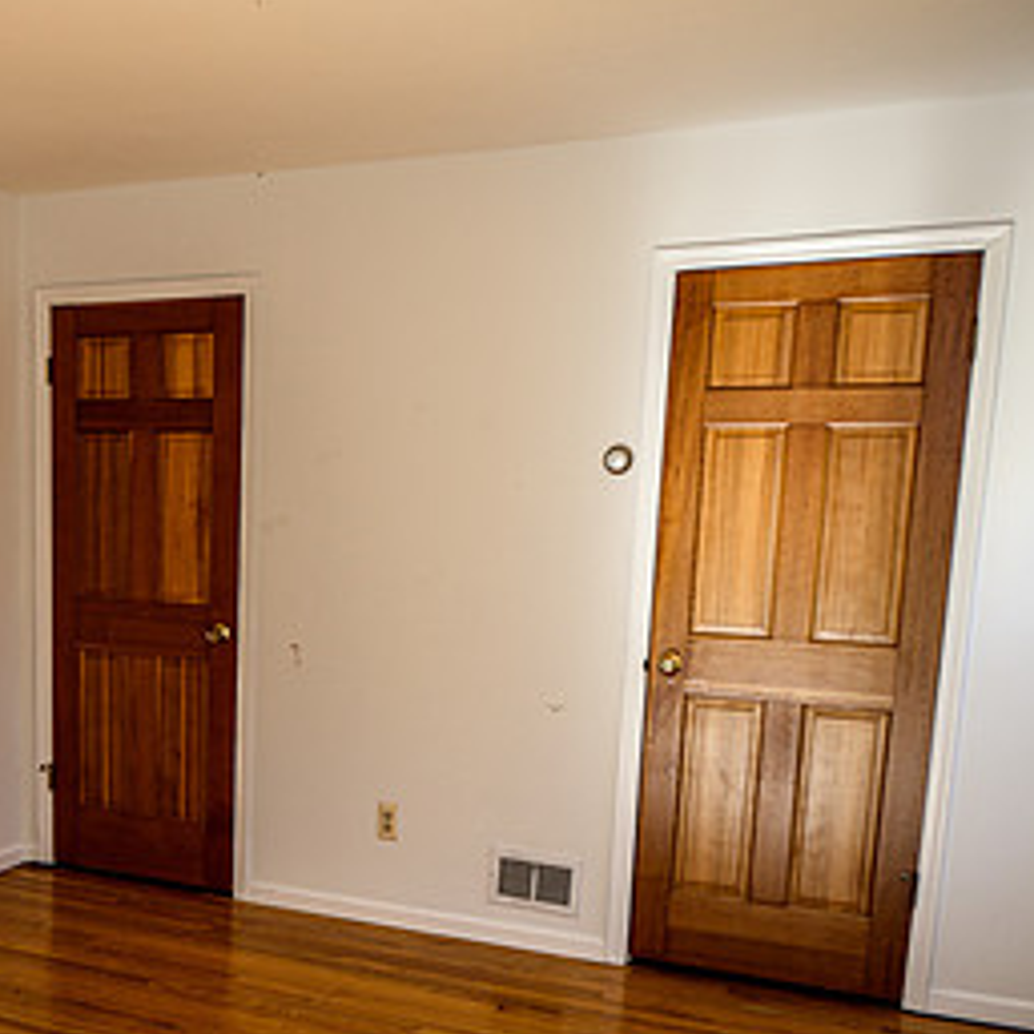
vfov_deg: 36.1
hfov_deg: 34.6
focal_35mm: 46
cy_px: 756
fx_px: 1555
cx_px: 93
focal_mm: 24
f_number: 4
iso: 400
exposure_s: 1/200
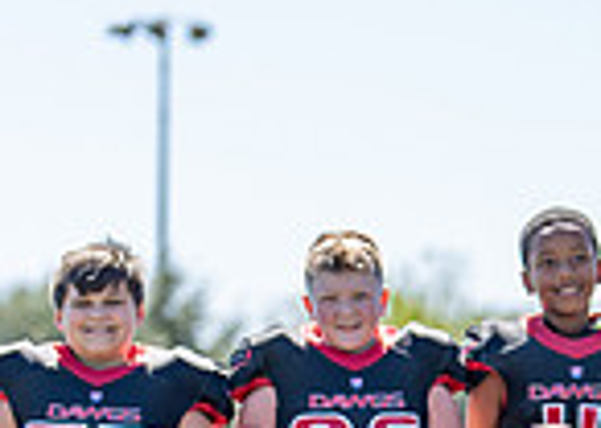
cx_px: 753
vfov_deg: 5.4
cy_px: 608
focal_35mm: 263
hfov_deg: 7.6
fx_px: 4485
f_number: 1.2
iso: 100
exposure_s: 1/4000
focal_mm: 50
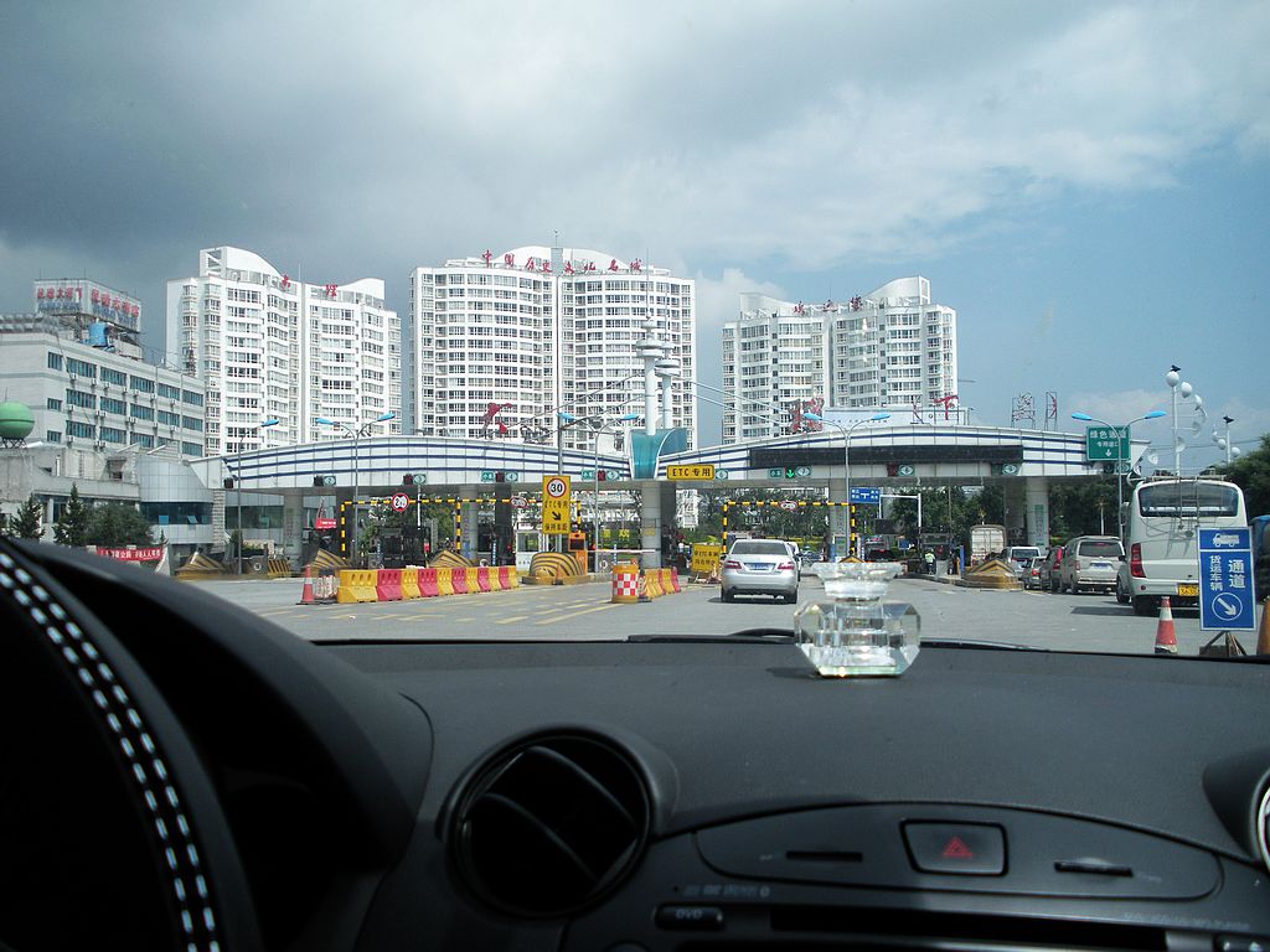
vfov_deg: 39.7
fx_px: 1321
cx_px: 635
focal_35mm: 36
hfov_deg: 51.4
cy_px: 476
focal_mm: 6.3
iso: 64
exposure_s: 1/667
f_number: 3.5
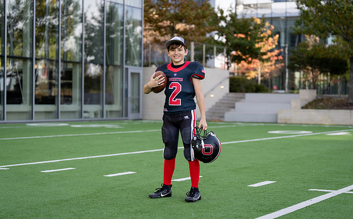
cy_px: 117
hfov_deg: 27.5
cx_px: 179
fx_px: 722
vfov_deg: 17.3
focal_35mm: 75
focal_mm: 70
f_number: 2.8
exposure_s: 1/400
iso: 100
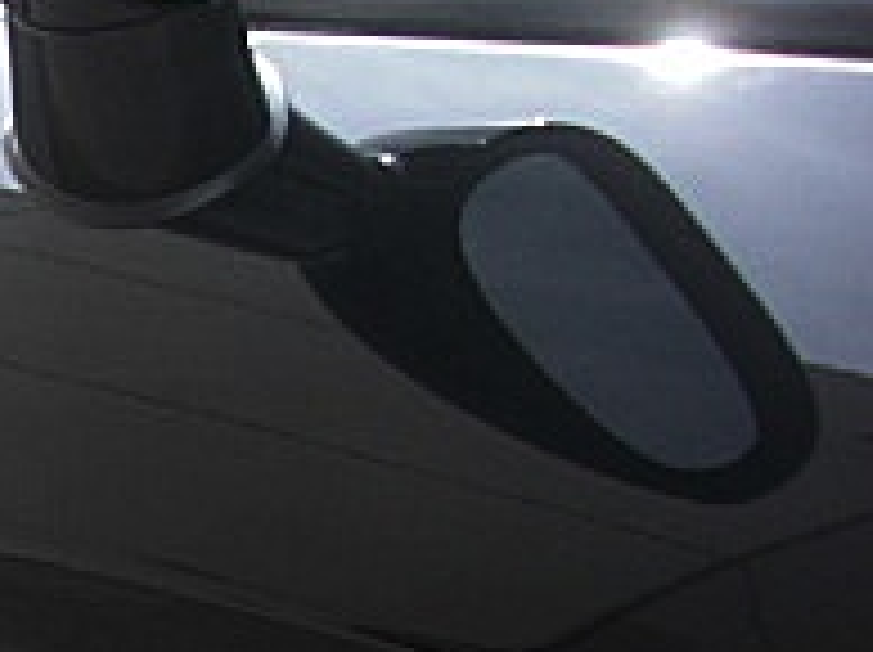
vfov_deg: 12.0
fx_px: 2997
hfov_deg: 15.0
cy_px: 859
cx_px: -558
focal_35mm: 119
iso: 50
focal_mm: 6.3
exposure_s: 1/200
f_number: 2.8
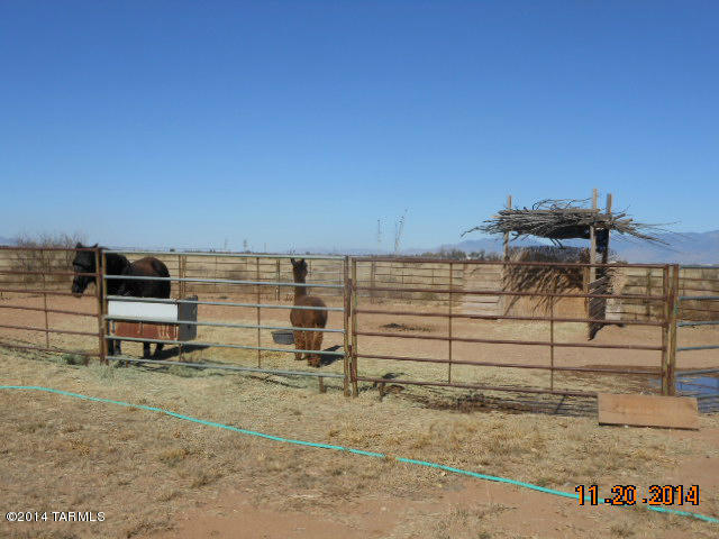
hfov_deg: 47.9
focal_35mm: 39
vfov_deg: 36.8
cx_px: 360
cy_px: 270
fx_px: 810
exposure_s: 1/1250
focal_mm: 6.9
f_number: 4.3
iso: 80
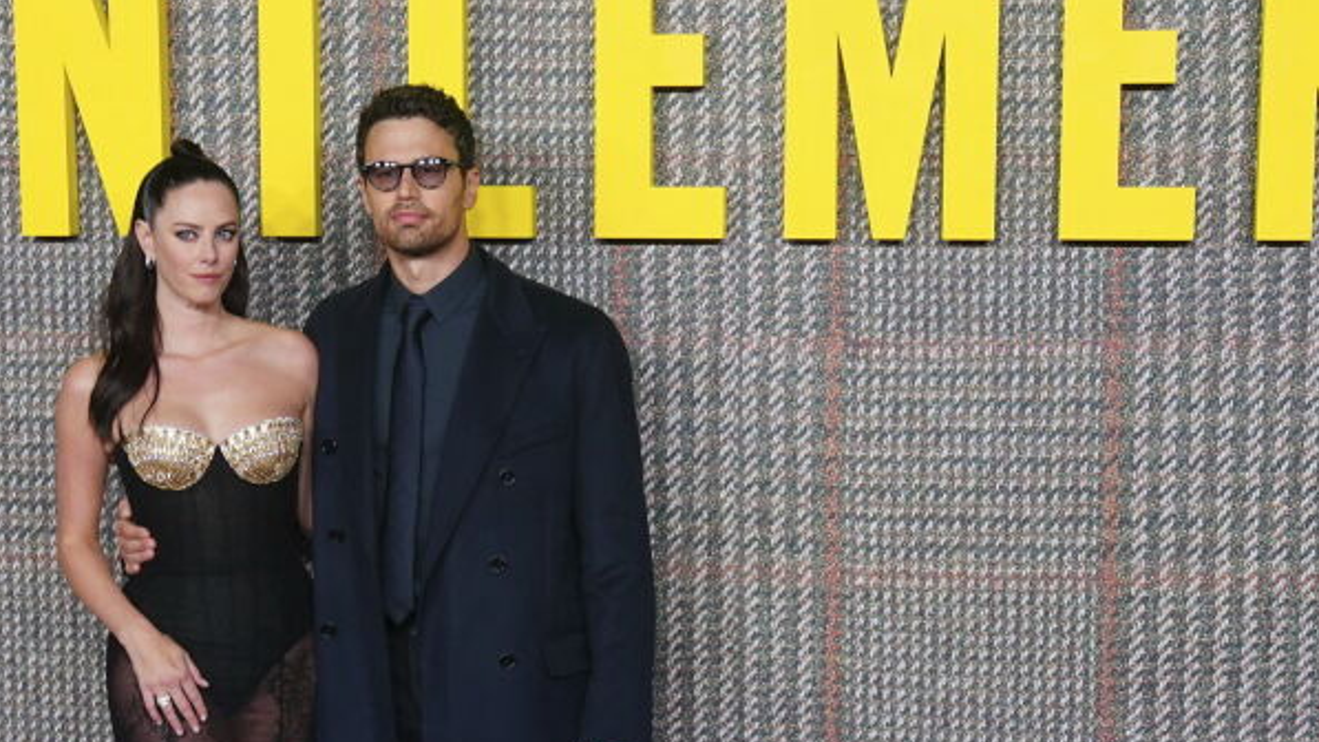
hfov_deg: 26.5
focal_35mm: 80
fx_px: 2798
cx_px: 568
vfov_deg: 15.1
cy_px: 526
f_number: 2.8
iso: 1000
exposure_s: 1/500
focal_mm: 38
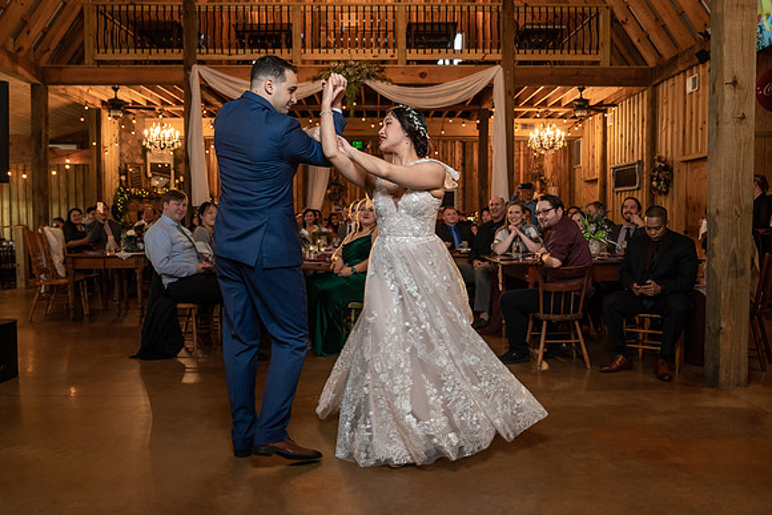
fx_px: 661
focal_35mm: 31
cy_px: 258
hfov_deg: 60.5
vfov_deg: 42.6
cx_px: 386
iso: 2000
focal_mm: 29
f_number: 4
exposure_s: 1/100
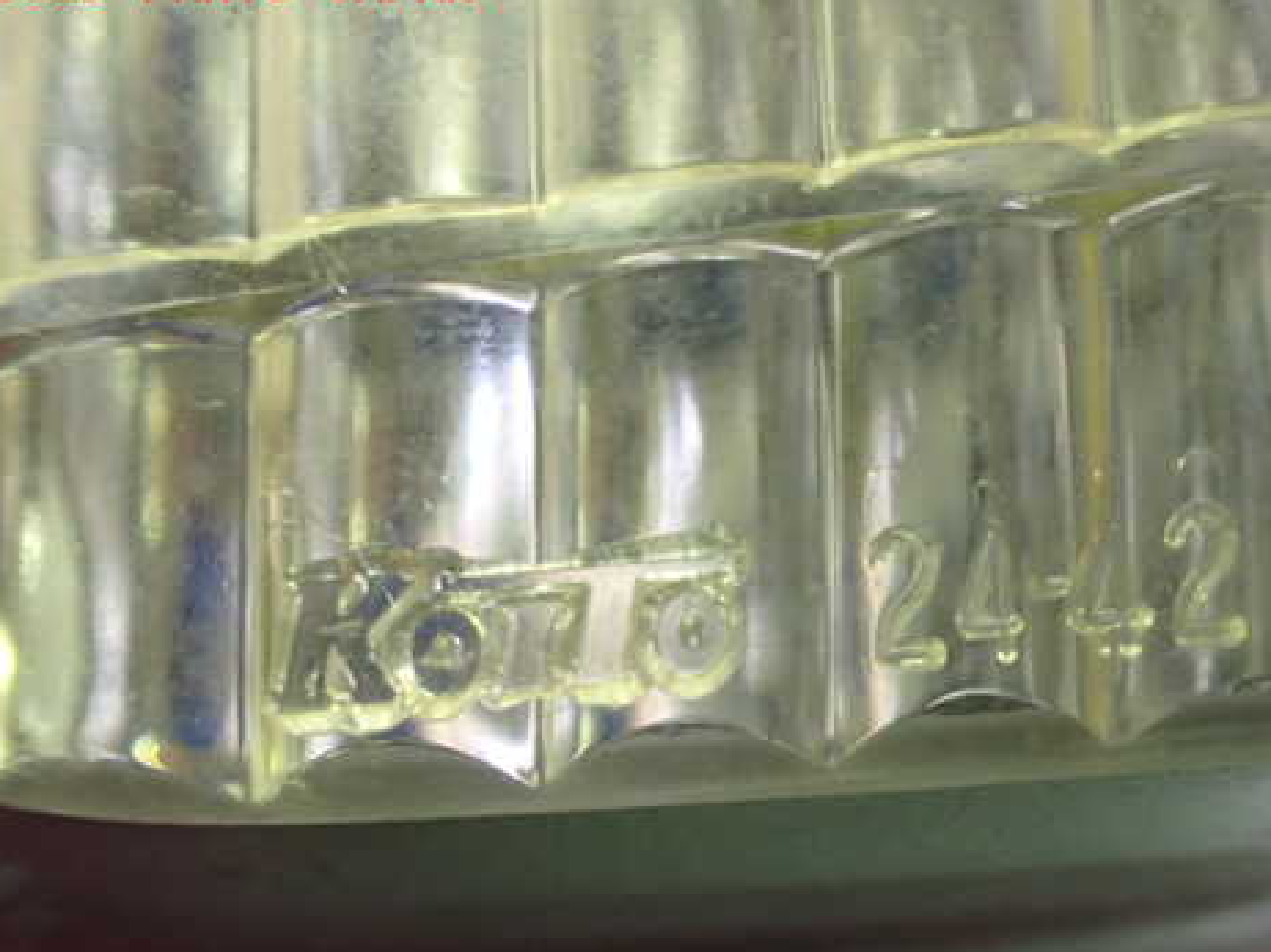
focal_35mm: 39
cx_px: 801
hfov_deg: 47.4
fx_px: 1431
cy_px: 567
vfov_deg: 36.7
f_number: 2.3
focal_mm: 5.4
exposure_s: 1/30
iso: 1000
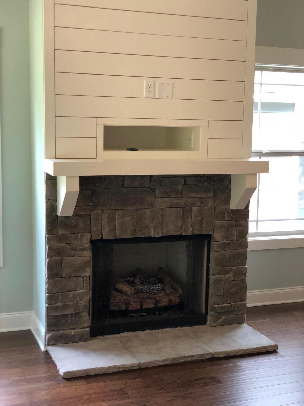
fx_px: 609
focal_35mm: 52
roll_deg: -1.2
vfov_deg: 36.8
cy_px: 203
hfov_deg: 28.0
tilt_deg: -7.7
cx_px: 152
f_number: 2.4
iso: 125
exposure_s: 1/24
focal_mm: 6
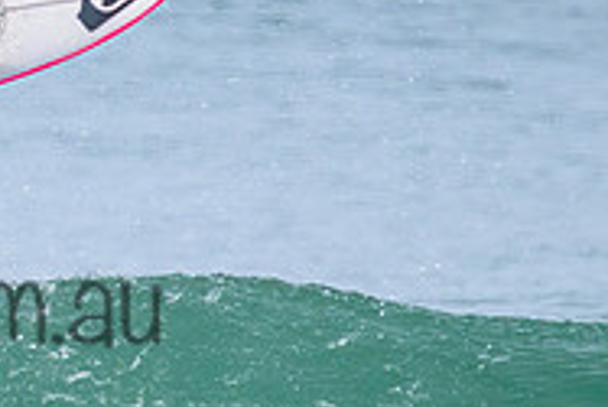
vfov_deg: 0.5
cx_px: -64
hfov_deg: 0.7
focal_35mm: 2859
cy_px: 271
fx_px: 48321
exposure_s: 1/800
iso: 900
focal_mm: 800
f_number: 11
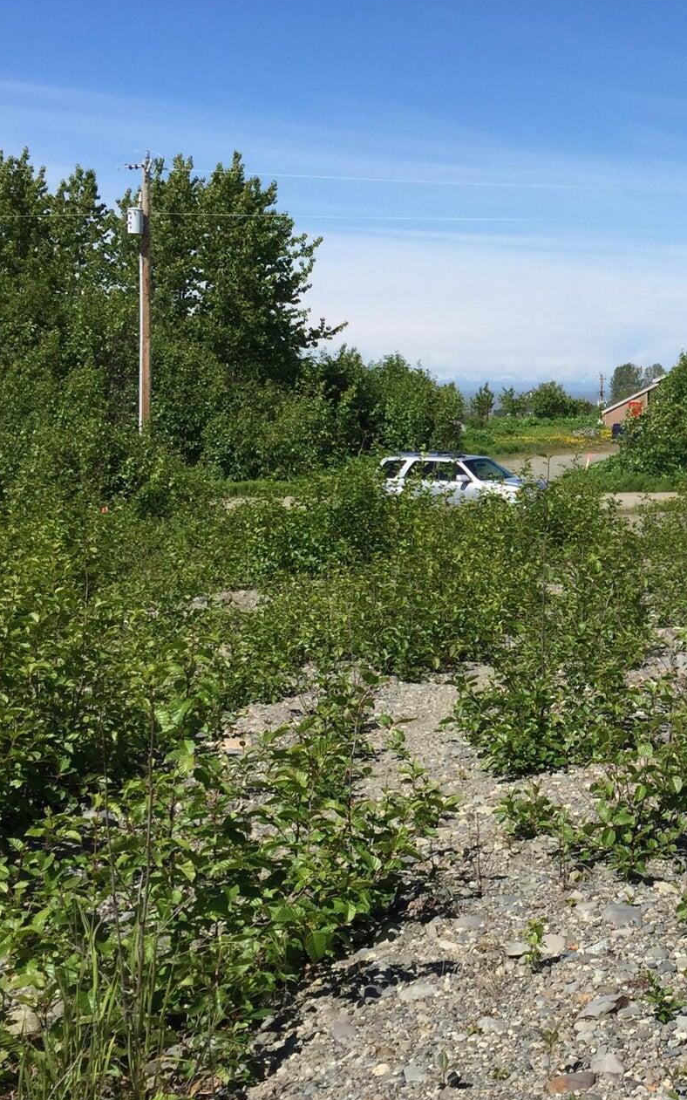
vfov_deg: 38.8
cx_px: 741
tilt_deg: -3.8
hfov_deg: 23.5
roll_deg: -0.6
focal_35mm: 52
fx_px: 1558
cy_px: 489
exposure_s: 1/2475
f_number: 2.2
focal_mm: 4.15
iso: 32
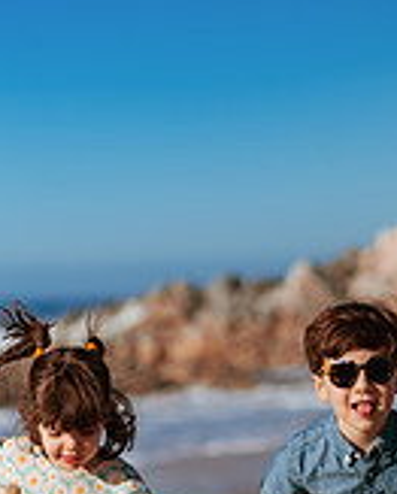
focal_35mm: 150
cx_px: 230
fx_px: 2197
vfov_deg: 12.7
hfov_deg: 10.3
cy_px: 439
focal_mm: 58
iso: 50
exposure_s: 1/8000
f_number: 2
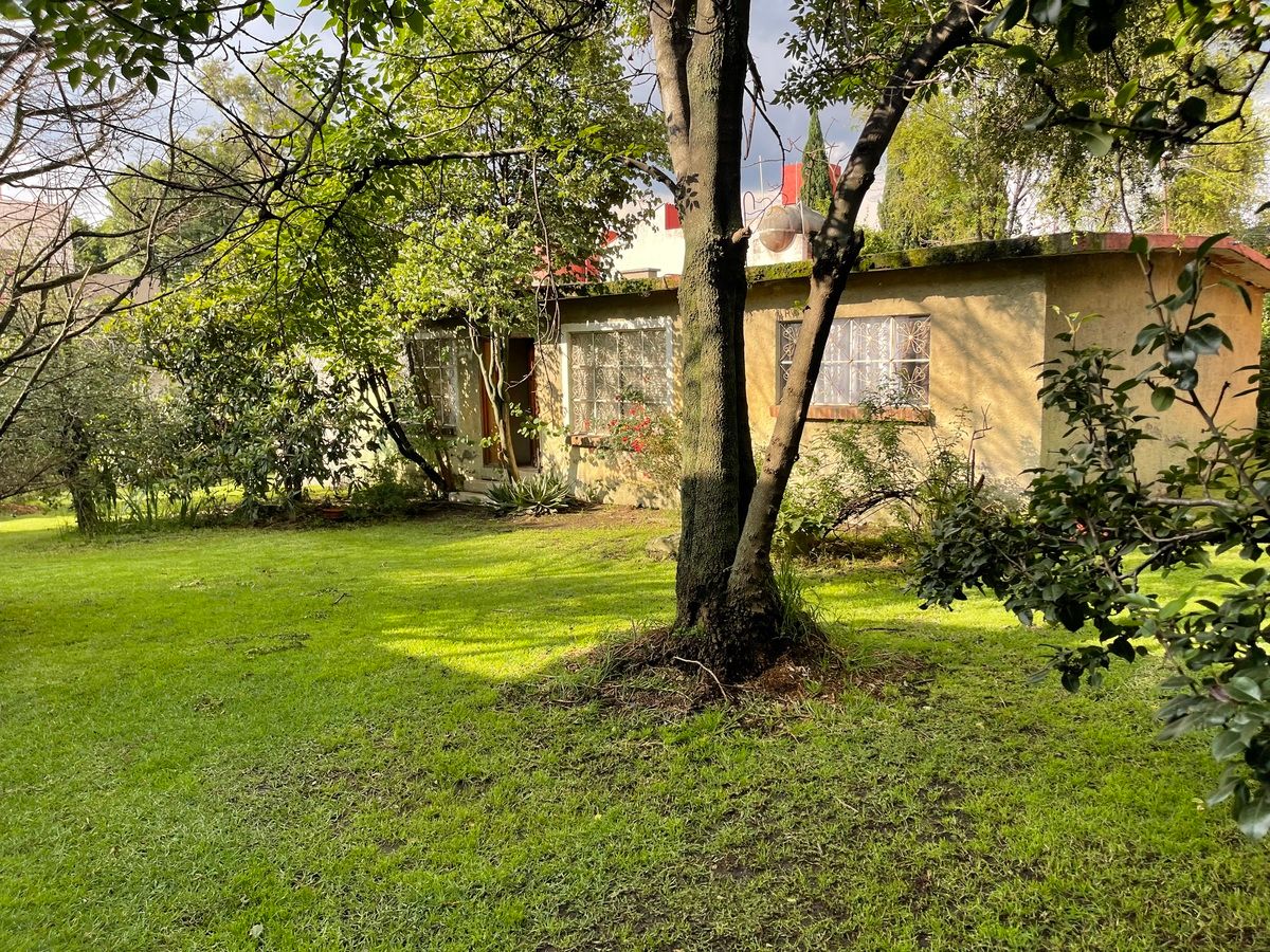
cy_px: 476
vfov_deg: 54.9
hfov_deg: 69.4
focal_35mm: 25
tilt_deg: -10.7
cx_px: 635
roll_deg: +0.2
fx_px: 917
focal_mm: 5.1
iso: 32
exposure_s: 1/726
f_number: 1.6
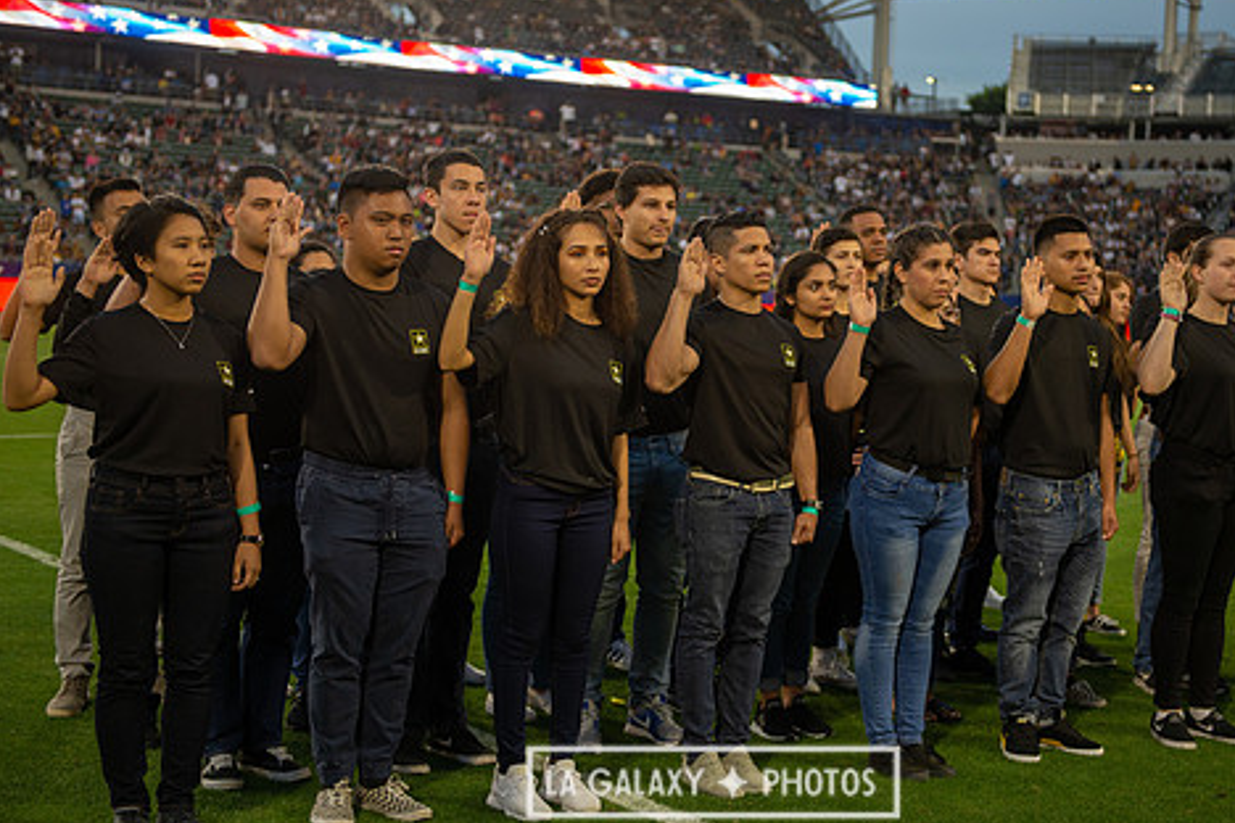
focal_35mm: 62
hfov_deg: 32.3
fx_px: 2127
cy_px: 386
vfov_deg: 21.9
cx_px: 712
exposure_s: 1/500
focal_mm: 50
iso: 400
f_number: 2.8
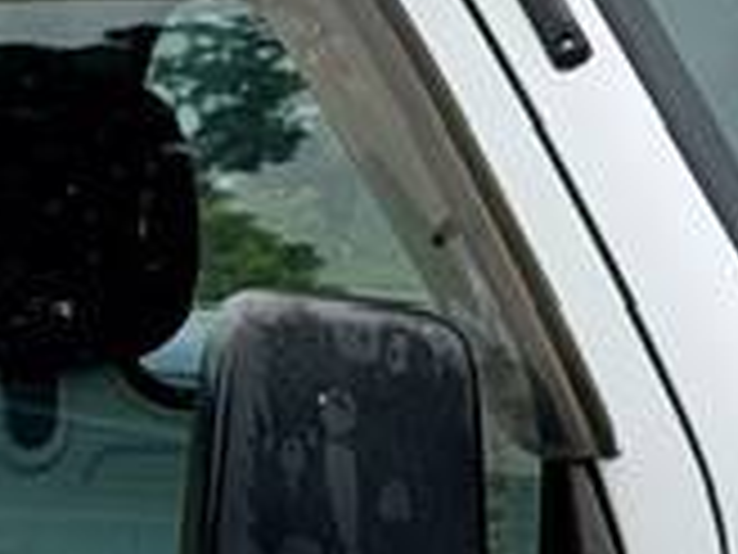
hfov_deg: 5.3
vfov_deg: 3.9
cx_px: 536
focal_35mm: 374
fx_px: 7974
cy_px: 1207
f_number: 1.78
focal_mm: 6.76
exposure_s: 1/2146
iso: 64
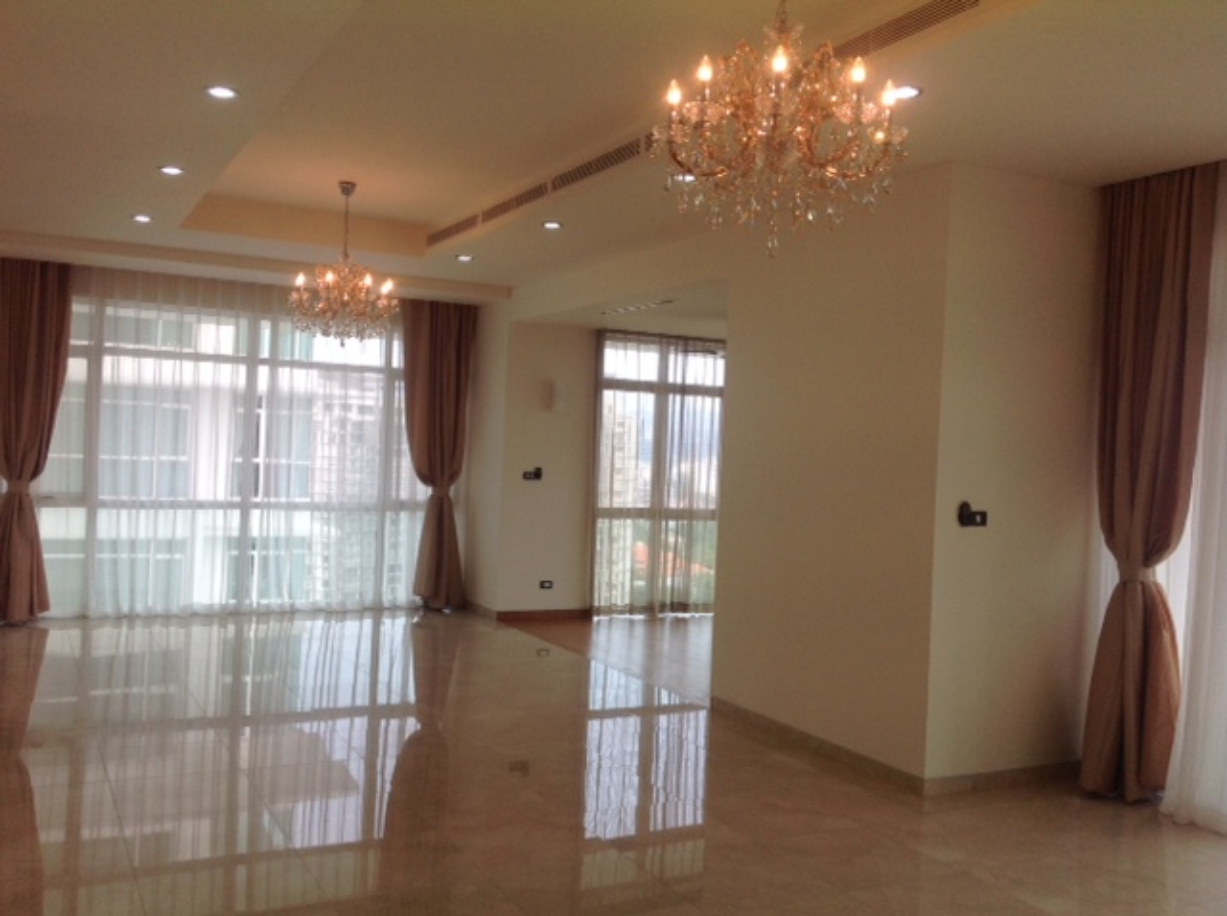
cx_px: 614
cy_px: 458
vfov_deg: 40.6
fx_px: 1239
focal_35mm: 35
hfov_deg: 52.7
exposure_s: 1/246
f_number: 2.4
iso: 50
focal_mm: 4.28
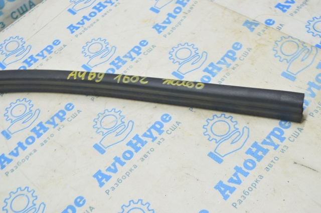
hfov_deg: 43.7
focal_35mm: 45
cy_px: 106
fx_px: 401
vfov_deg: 29.8
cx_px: 160
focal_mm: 30
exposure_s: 1/20
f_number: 5.6
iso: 400
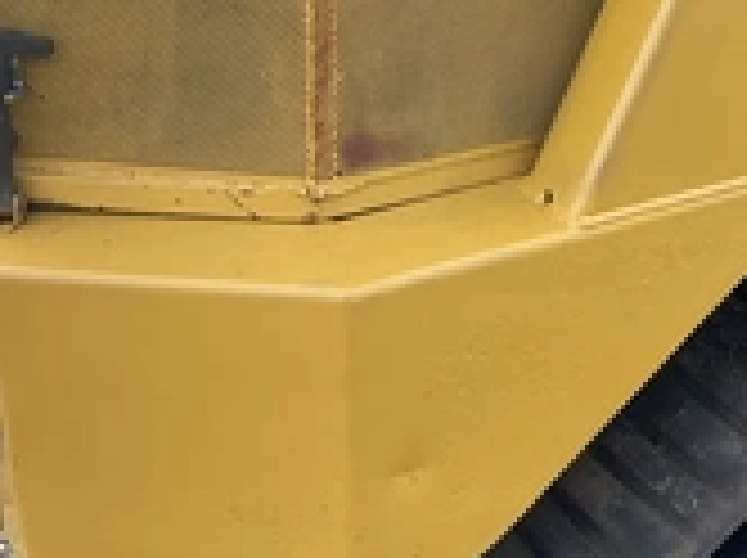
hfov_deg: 27.7
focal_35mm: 70
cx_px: 495
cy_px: 266
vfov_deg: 21.0
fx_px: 1508
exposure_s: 1/348
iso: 25
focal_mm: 3
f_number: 1.8
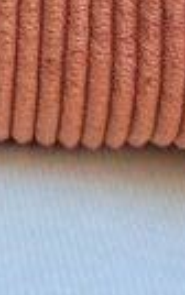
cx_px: -108
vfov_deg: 15.3
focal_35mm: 123
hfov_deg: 10.3
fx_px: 990
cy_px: -178
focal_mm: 5.4
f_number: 1.8
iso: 40
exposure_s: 1/224
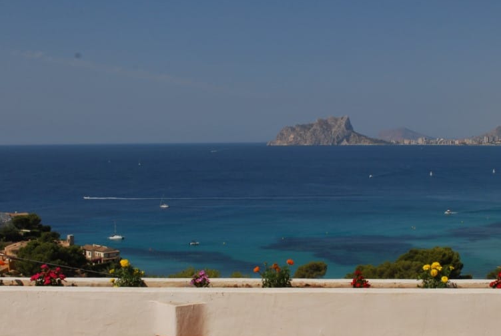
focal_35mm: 55
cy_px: 168
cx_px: 329
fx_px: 766
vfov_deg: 24.7
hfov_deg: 35.9
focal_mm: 24
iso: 100
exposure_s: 1/200
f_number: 13
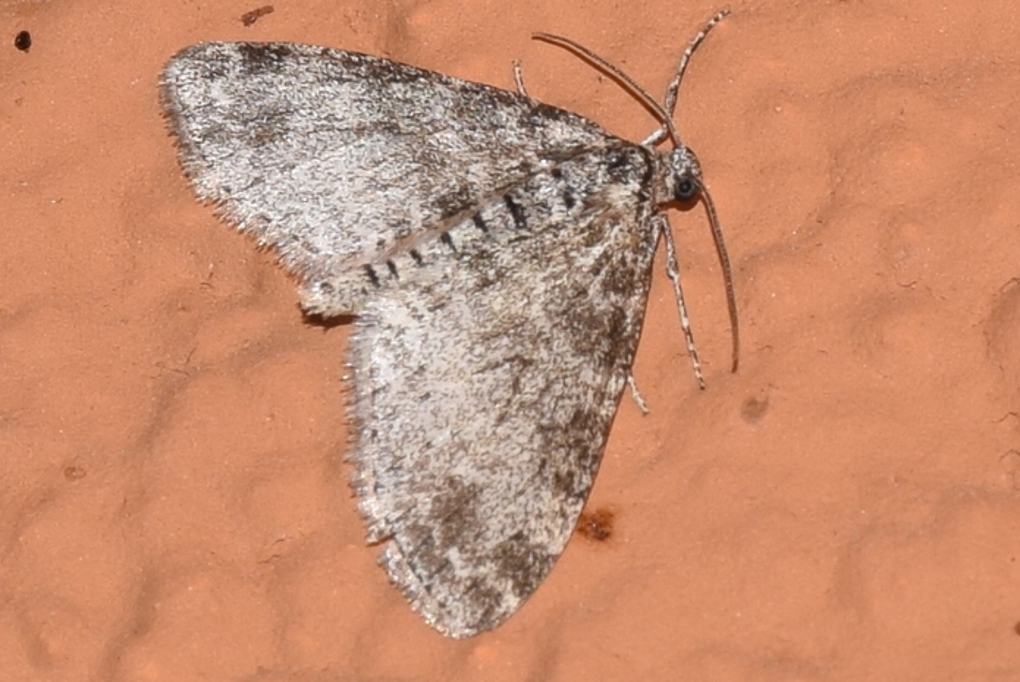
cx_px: 526
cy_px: 261
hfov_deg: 7.1
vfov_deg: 4.8
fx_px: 8197
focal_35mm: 289
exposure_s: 1/160
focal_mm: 140
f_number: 13
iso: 100
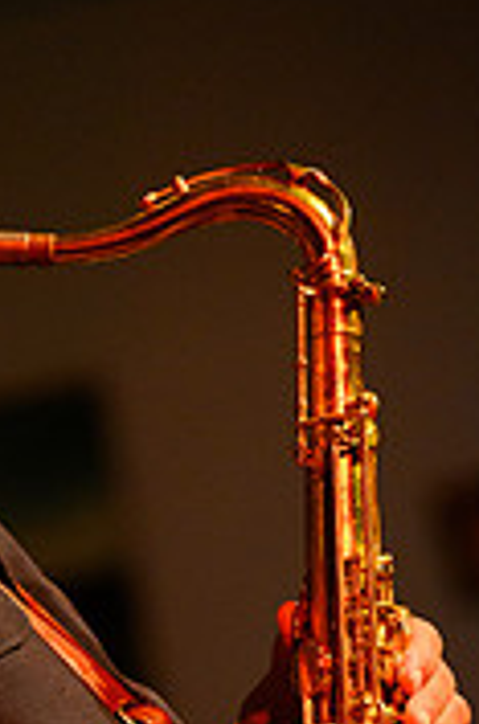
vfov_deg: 5.6
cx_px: 203
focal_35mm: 369
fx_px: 7408
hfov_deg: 3.7
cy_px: 900
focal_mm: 145
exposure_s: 1/200
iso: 6400
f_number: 2.8
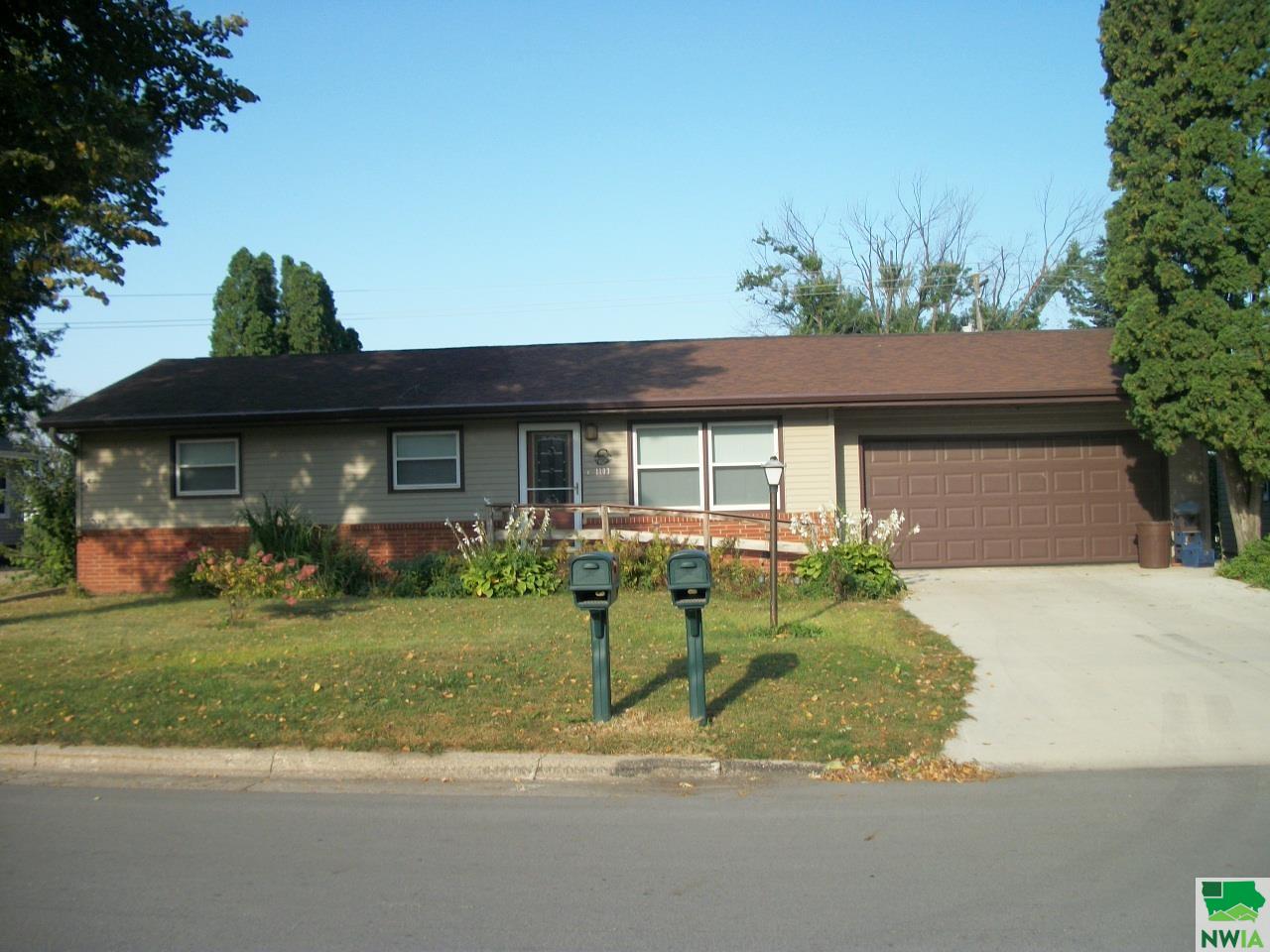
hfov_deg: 56.8
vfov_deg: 44.2
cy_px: 476
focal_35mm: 32
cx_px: 635
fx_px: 1174
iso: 80
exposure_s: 1/100
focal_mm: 5.7
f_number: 8.8
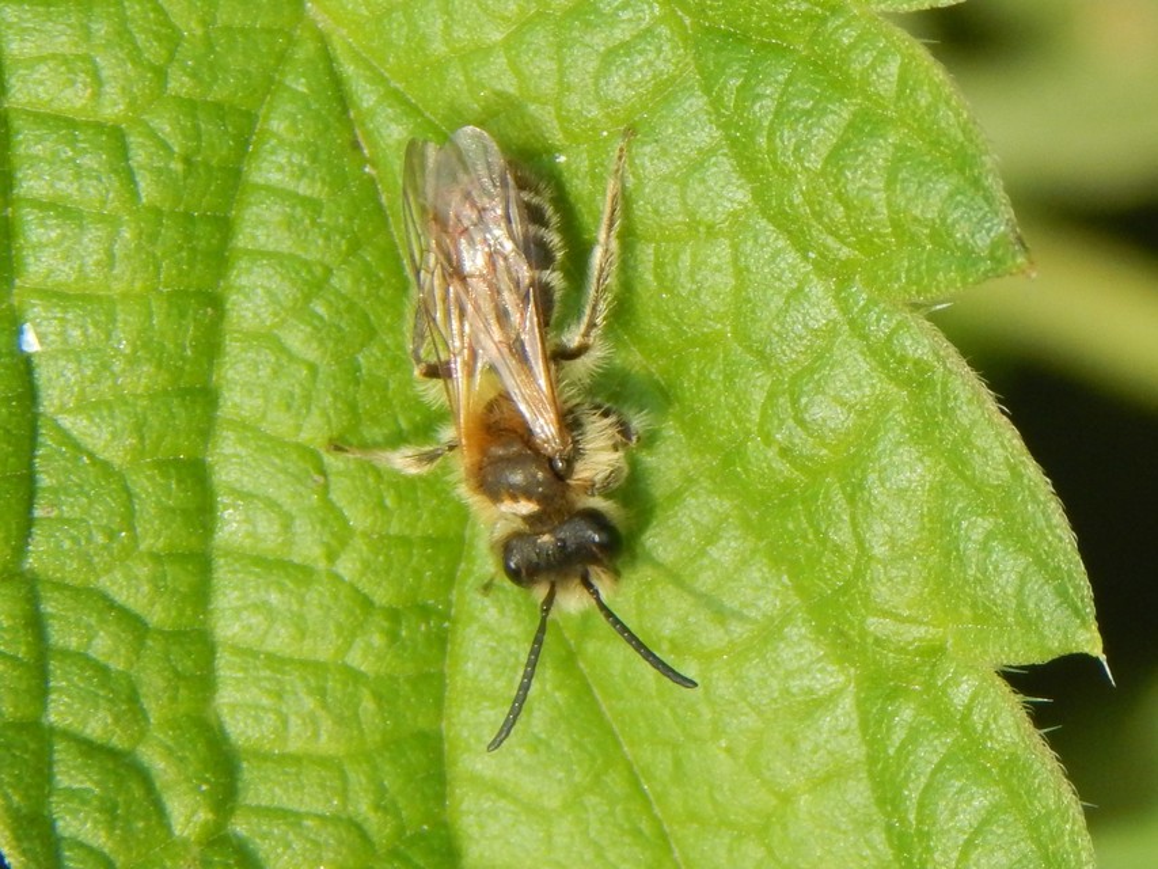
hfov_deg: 10.9
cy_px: 434
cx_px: 579
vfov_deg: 8.2
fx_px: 6089
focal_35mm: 182
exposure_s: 1/250
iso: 320
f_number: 5.3
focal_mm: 32.8
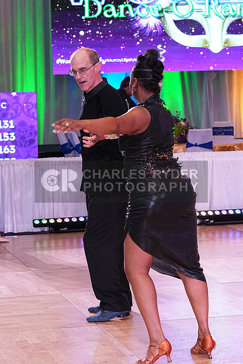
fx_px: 1164
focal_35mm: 115
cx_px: 122
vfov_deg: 17.8
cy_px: 182
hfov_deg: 11.9
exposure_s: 1/250
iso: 2500
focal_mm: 77
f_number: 6.3
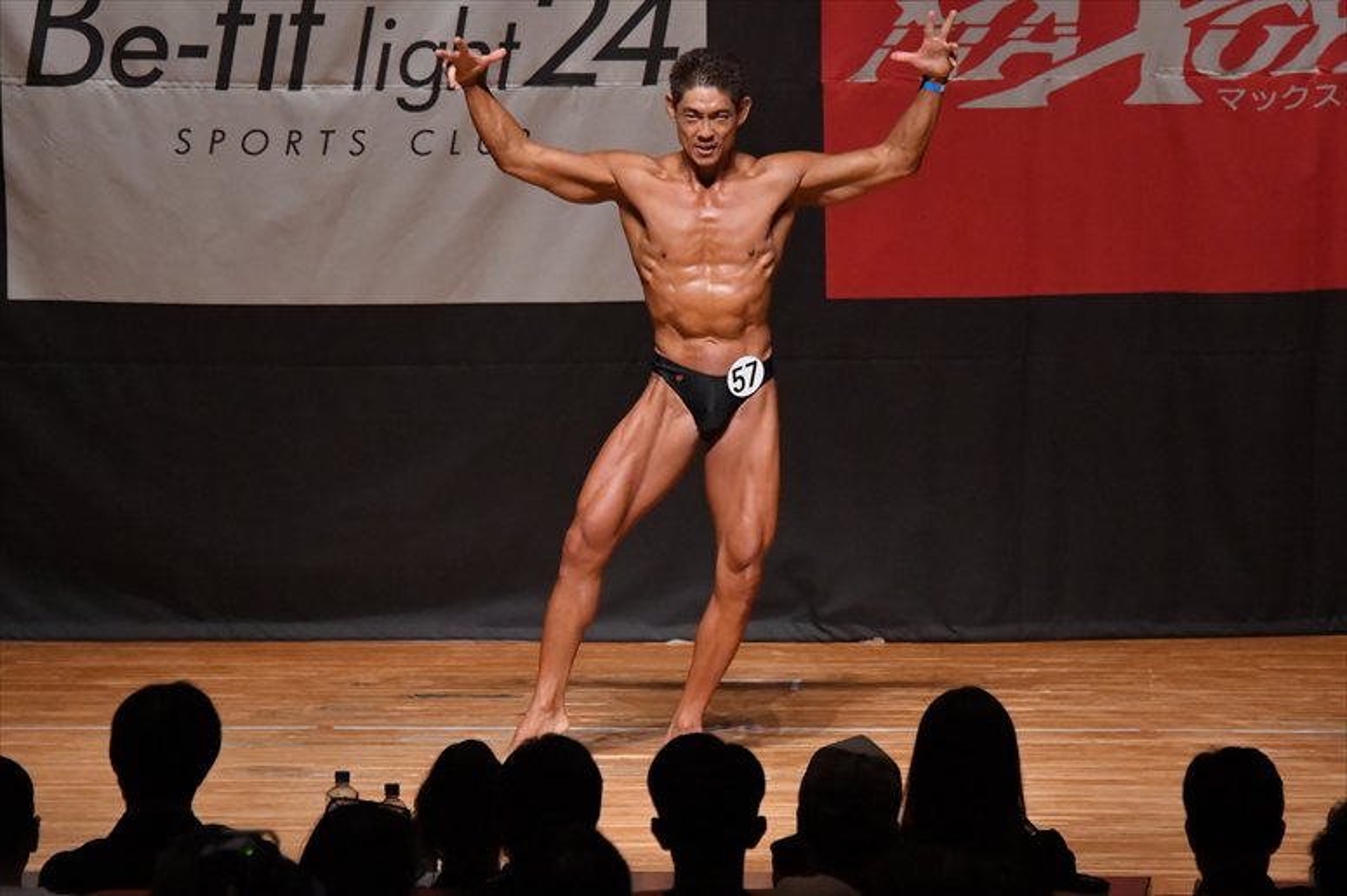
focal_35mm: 255
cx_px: 674
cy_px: 448
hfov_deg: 8.1
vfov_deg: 5.4
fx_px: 9537
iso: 8000
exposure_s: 1/400
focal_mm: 170
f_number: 5.6
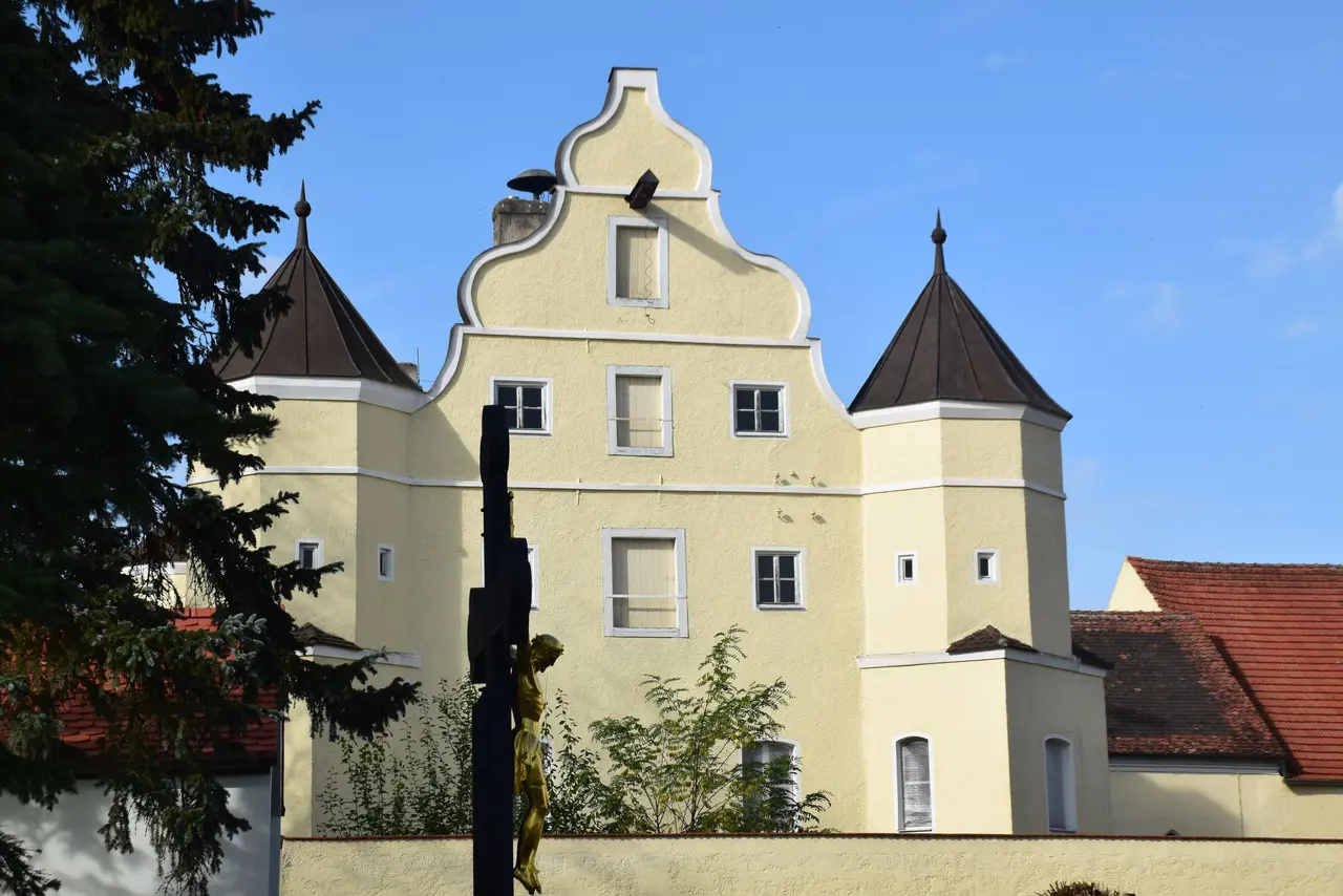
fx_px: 2686
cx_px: 672
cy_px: 448
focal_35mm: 72
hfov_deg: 28.1
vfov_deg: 18.9
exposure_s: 1/500
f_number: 11
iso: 220
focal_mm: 48
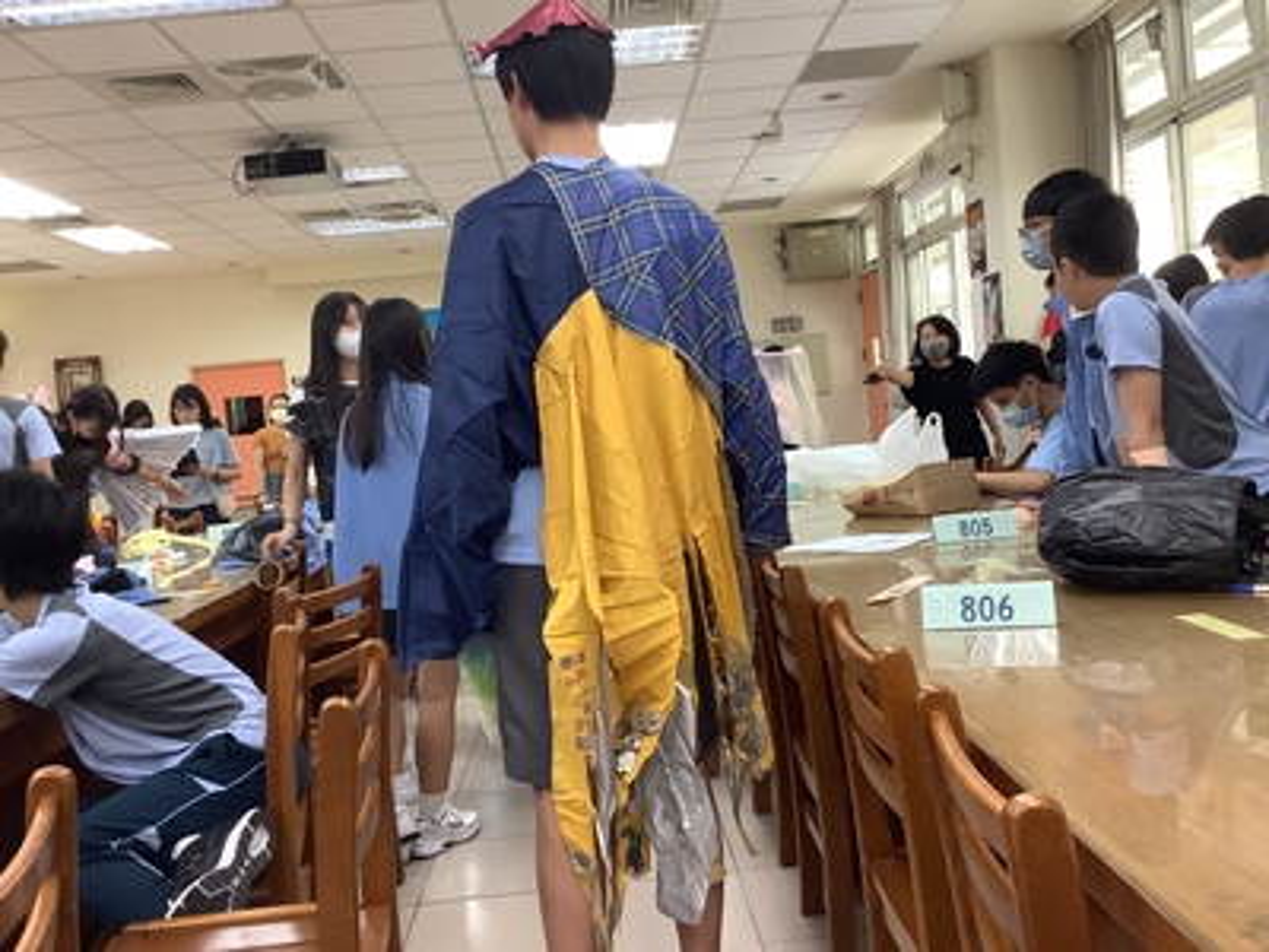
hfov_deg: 58.4
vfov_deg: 45.4
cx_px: 634
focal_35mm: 31
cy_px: 476
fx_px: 1136
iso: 100
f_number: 2.4
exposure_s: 1/60
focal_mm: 3.3
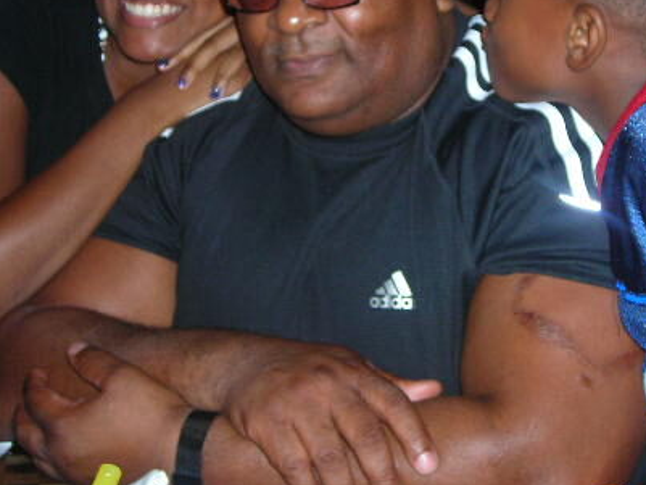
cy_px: 119
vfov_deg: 19.5
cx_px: 462
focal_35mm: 75
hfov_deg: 25.7
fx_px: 1400
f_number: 3.4
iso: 99
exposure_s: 1/60.1
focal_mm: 7.8
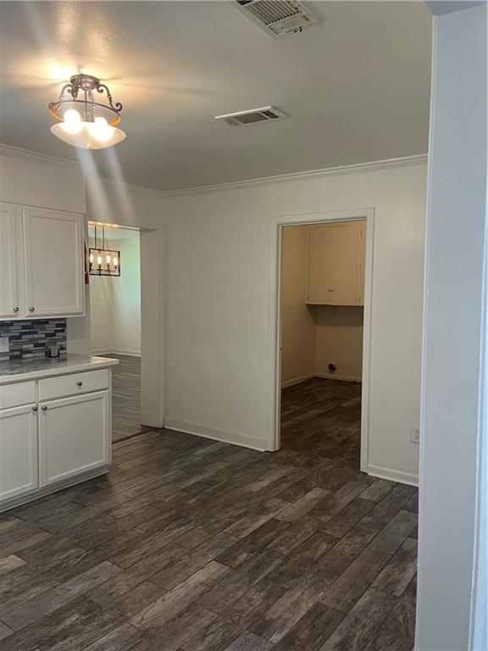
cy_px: 326
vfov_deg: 67.3
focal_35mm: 26
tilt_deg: -2.1
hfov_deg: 53.1
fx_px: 489
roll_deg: -0.5
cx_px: 244
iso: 125
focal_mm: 5.1
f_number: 1.6
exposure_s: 1/80
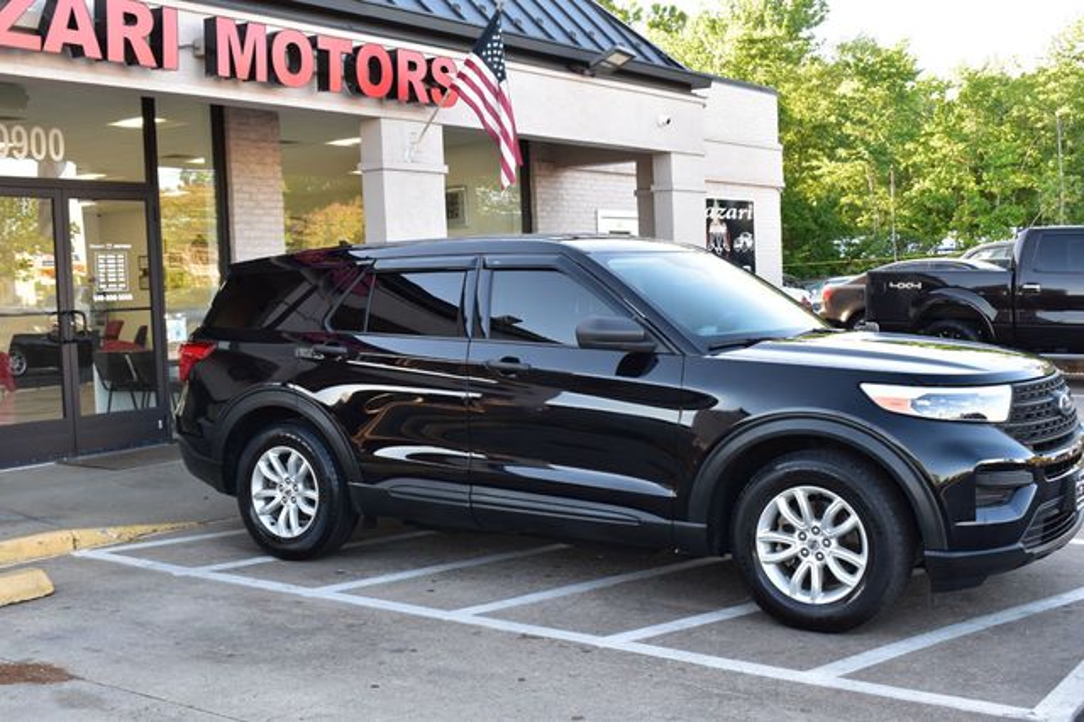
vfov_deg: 30.8
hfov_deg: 45.0
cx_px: 542
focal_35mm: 44
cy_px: 361
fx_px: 1309
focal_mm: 29
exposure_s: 1/60
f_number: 8
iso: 400
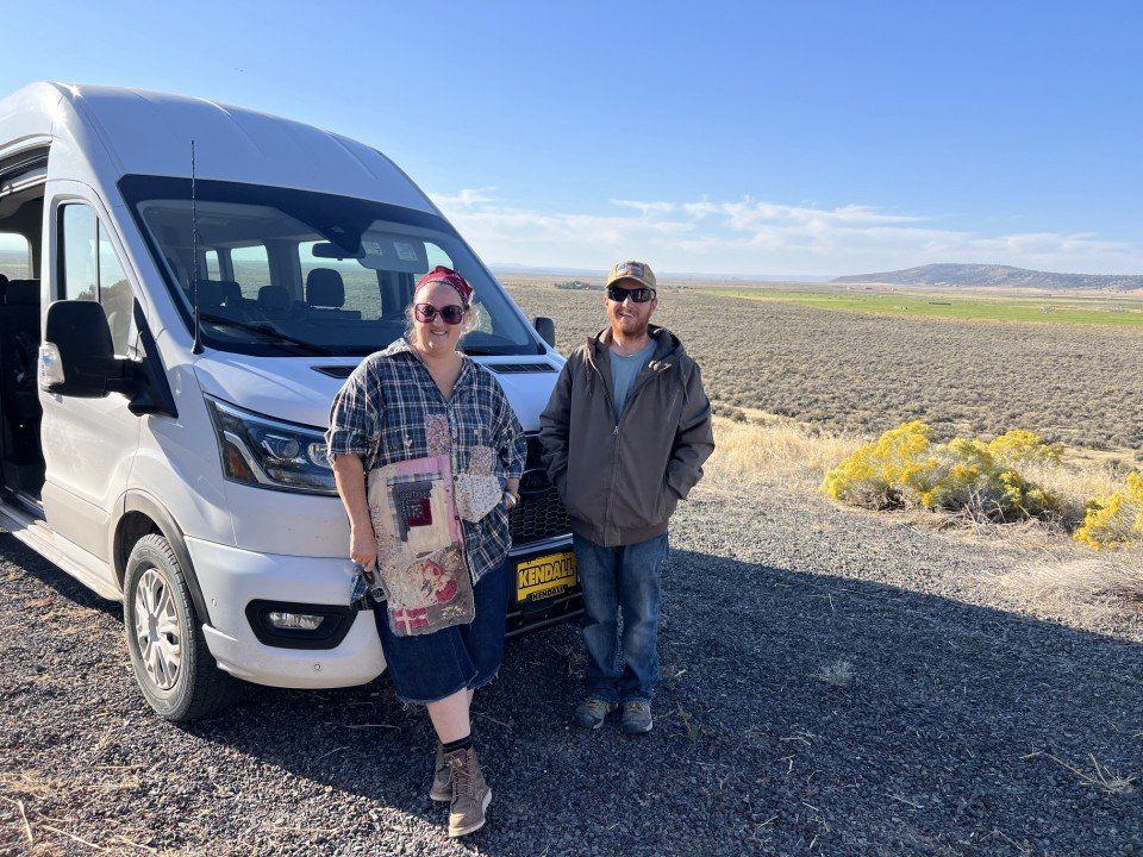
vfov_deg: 53.1
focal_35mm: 26
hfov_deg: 67.3
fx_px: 859
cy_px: 428
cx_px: 572
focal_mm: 5.7
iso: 50
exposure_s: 1/2513
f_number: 1.5
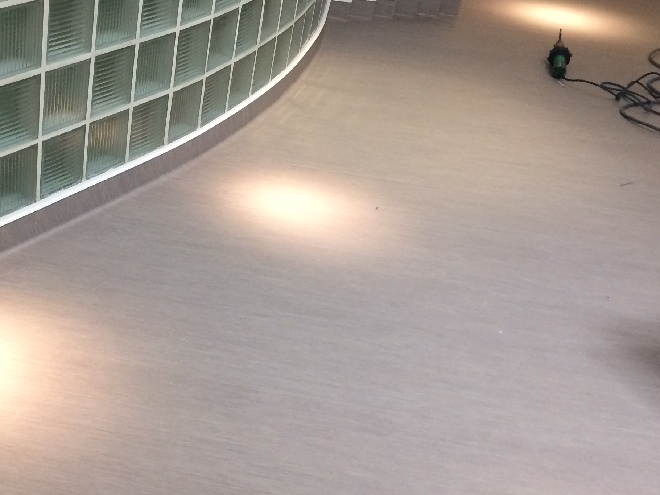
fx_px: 991
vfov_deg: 28.0
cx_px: 141
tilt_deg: -29.4
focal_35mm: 52
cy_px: 236
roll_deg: -5.6
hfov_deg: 35.7
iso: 80
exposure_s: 1/33
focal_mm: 4.15
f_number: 2.2
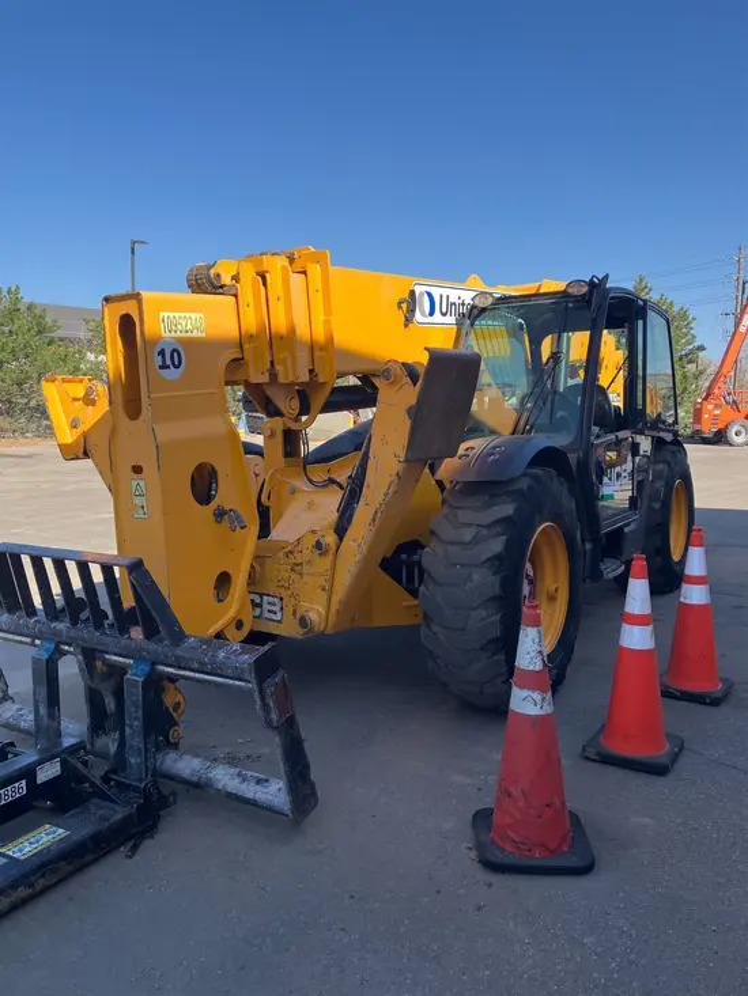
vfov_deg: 63.4
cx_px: 374
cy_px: 498
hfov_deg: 49.8
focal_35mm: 28
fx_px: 806
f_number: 1.8
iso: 32
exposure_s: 1/1033
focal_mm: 3.99
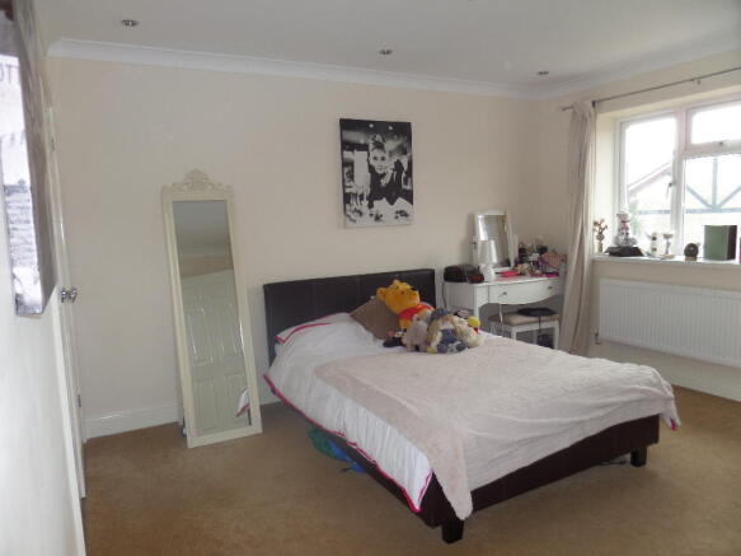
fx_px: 514
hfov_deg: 71.6
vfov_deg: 56.8
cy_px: 278
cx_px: 370
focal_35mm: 24
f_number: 3.2
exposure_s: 1/30
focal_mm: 4
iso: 120
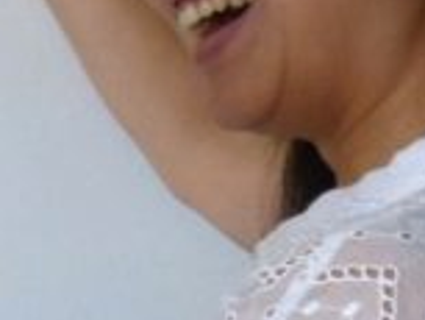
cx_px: -614
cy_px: 95
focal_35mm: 287
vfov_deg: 5.2
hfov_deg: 6.5
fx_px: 3526
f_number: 3.2
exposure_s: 1/60
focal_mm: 7.9
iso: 320
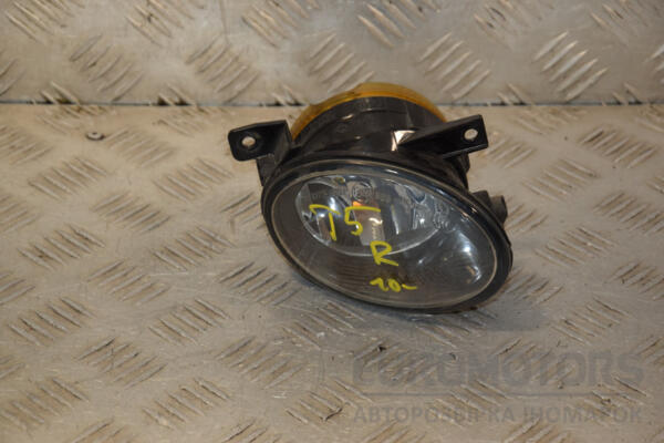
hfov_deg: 15.2
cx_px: 332
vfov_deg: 10.2
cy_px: 222
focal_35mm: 135
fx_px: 2490
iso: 800
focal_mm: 90
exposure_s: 1/200
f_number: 7.1
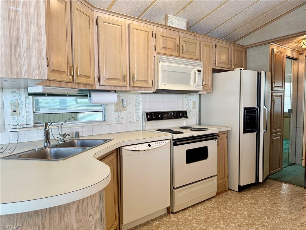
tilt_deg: -3.6
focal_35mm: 24
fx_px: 212
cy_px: 115
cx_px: 153
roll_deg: +1.6
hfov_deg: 71.6
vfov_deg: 56.8
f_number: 1.78
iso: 200
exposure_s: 1/120
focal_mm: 6.76
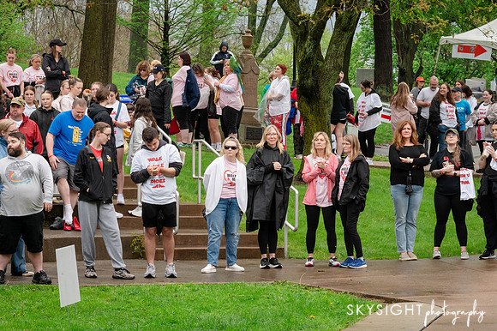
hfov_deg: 12.6
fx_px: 2247
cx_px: 248
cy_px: 166
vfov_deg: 8.4
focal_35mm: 163
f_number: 20
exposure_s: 1/250
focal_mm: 160
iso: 4000
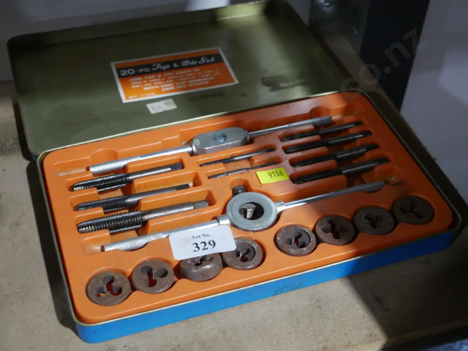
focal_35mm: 50
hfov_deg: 38.2
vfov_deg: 29.1
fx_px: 676
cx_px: 234
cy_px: 176
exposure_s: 1/60
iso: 1600
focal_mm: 25
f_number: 5.3
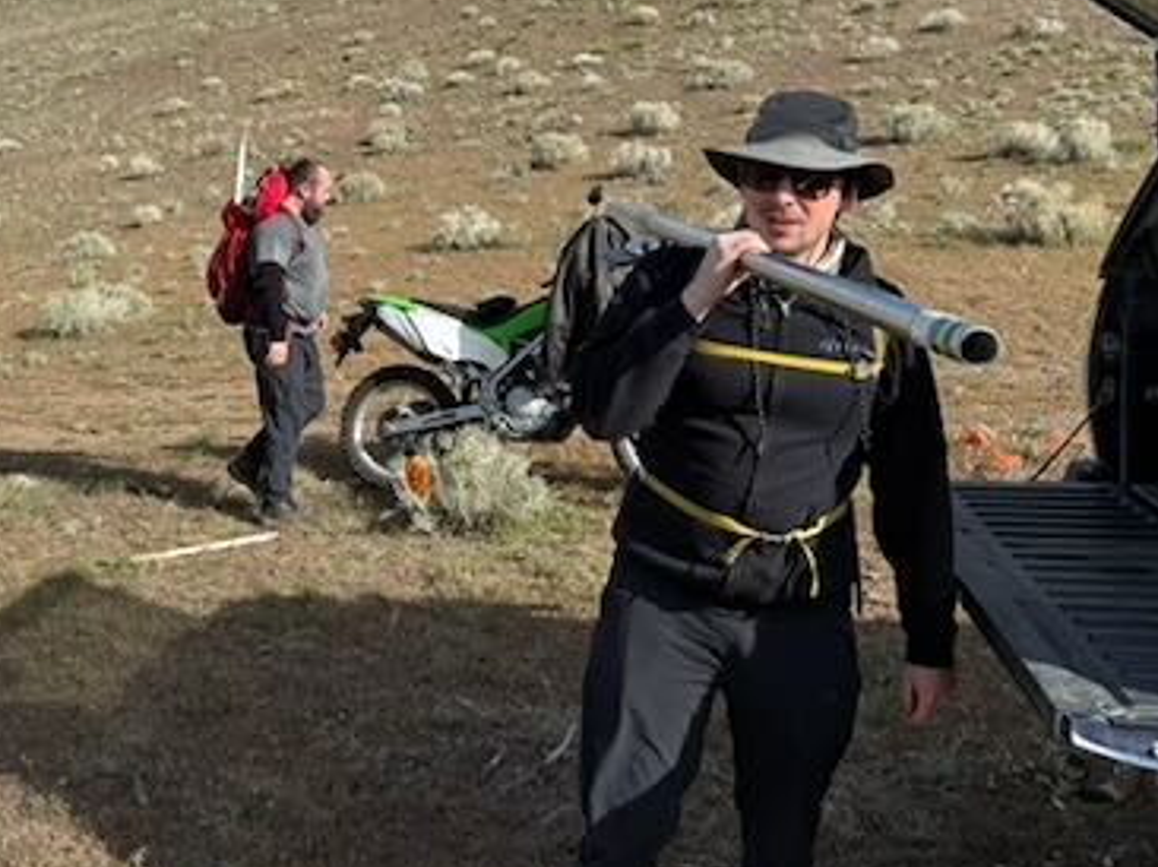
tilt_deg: -2.9
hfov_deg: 43.7
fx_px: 1404
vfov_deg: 33.8
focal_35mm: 42
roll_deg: +1.1
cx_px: 329
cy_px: 253
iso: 80
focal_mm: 6.76
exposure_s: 1/3953
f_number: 1.78
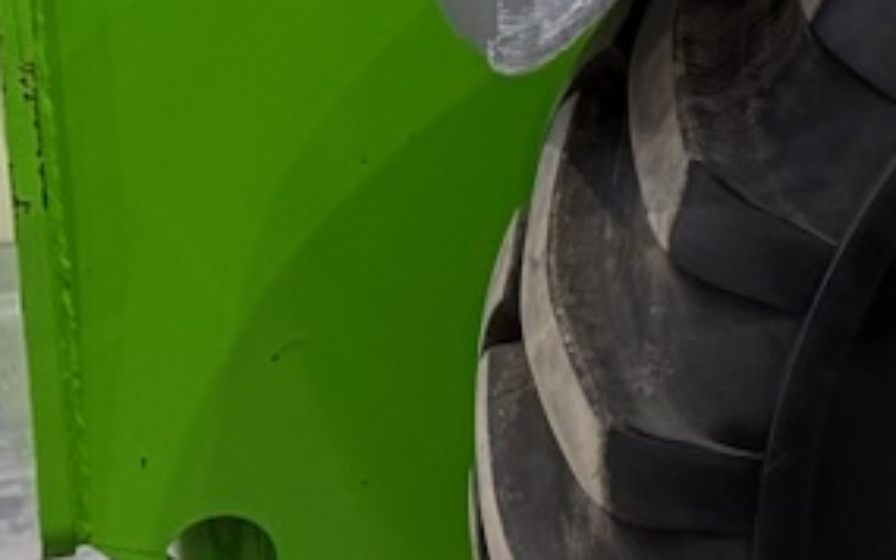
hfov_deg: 9.8
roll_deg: +0.4
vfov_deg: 7.1
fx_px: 4468
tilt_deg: -8.3
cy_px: -113
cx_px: 2279
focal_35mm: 183
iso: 160
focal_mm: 6.76
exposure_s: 1/121
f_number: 1.78
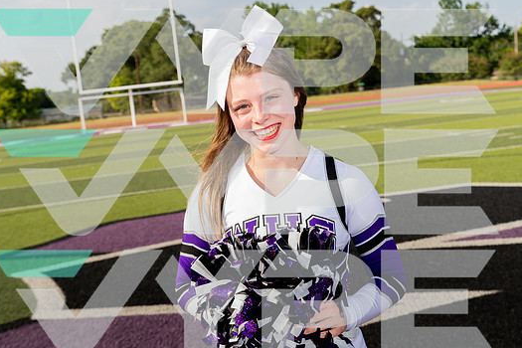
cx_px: 246
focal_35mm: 53
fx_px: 768
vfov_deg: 25.5
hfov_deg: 37.5
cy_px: 182
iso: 100
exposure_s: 1/250
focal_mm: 48
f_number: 6.3
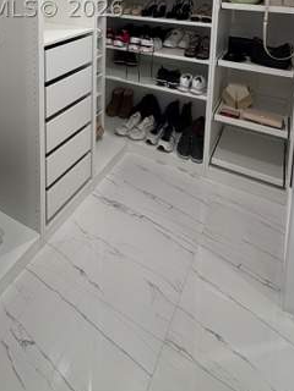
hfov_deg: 48.8
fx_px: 317
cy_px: 9
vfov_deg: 52.0
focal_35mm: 28
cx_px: 94
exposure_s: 1/120
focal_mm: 2.22
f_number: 2.2
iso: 200
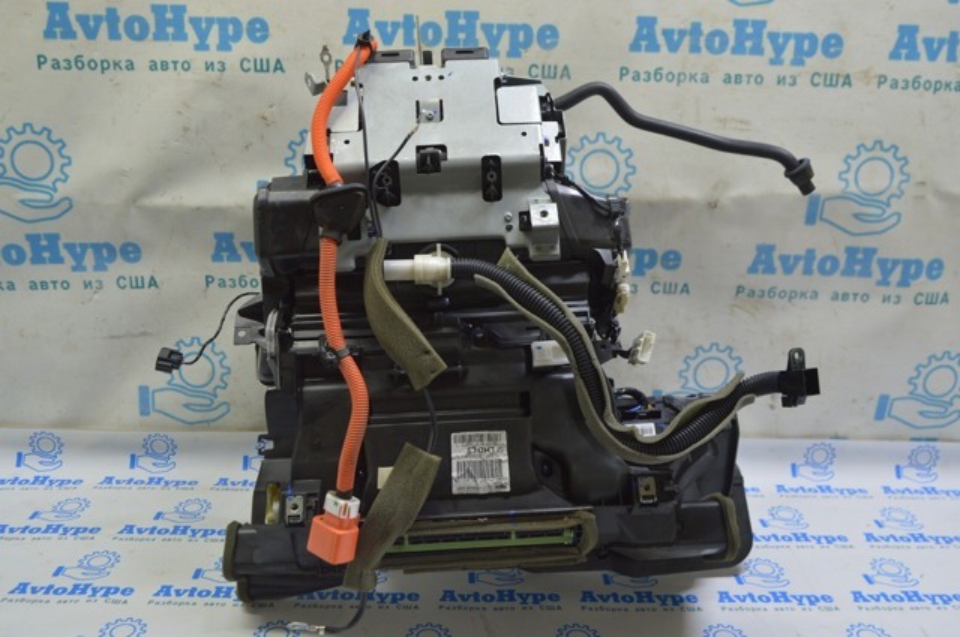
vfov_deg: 38.3
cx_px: 480
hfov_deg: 55.2
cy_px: 318
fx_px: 919
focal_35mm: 34
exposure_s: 1/25
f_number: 5.6
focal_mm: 23
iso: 400
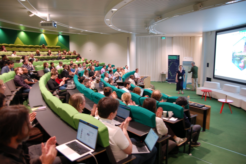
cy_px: 82
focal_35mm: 26
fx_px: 174
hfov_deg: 70.5
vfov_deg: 50.3
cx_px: 123
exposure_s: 1/13
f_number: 2.8
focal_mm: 17
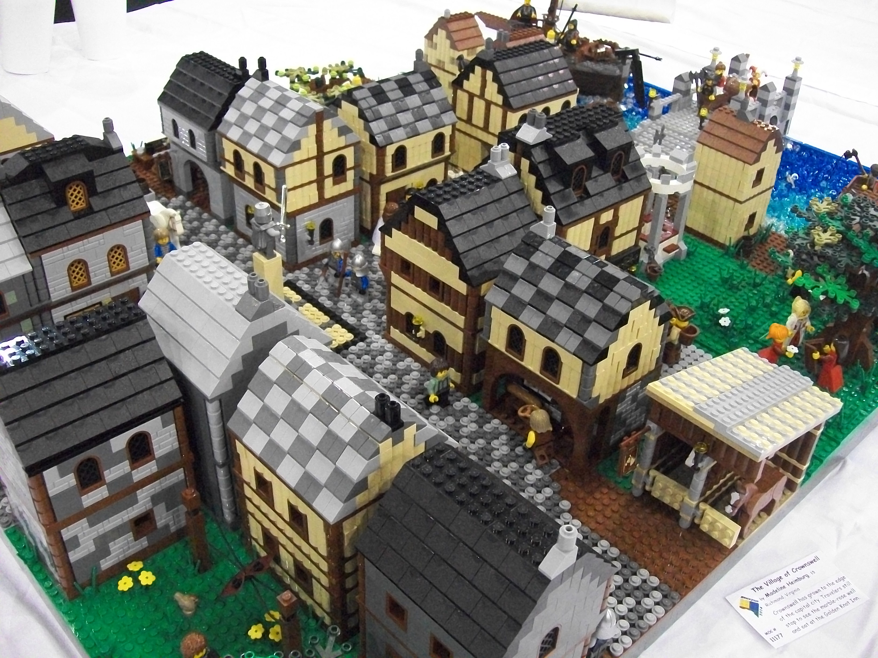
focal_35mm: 36
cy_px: 329
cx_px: 439
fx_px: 913
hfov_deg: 51.4
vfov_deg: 39.7
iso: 640
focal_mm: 6
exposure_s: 1/60
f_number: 2.7
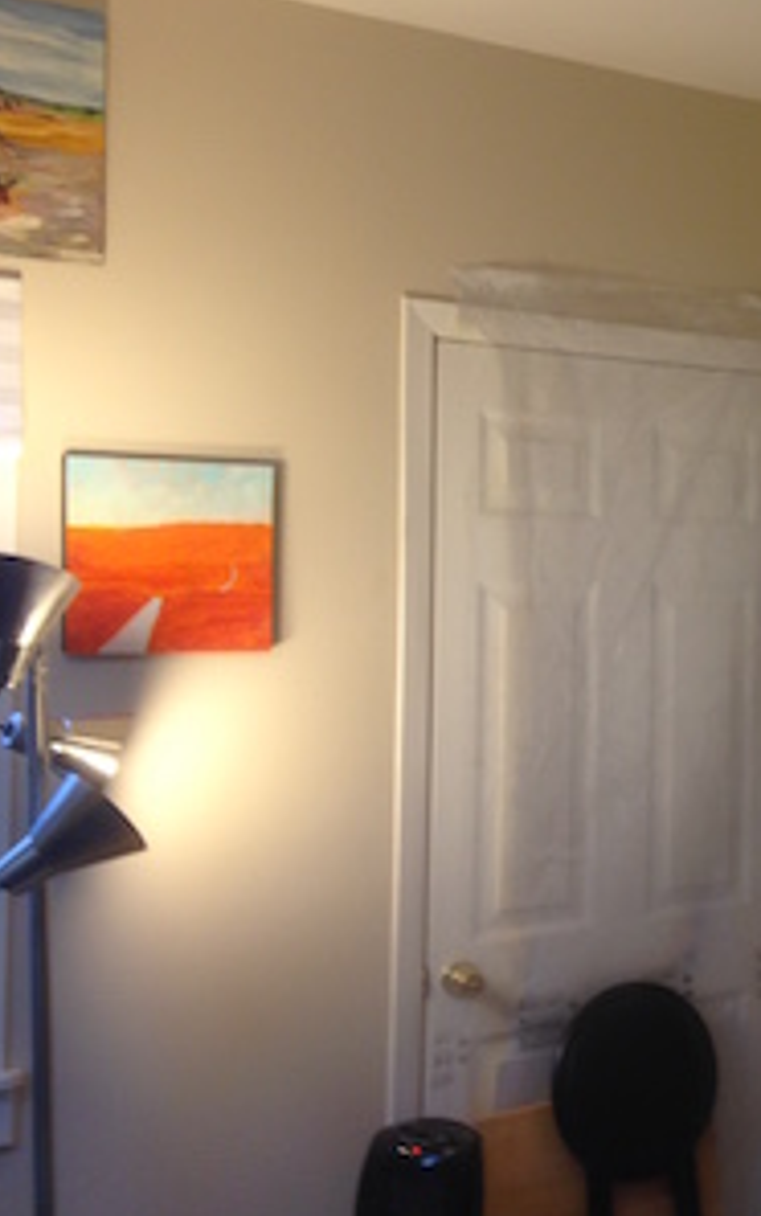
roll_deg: -0.3
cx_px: 851
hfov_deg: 22.9
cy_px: 585
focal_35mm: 53
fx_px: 1756
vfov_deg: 38.2
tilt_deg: -0.9
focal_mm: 4.12
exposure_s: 1/20
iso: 50
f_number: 2.4
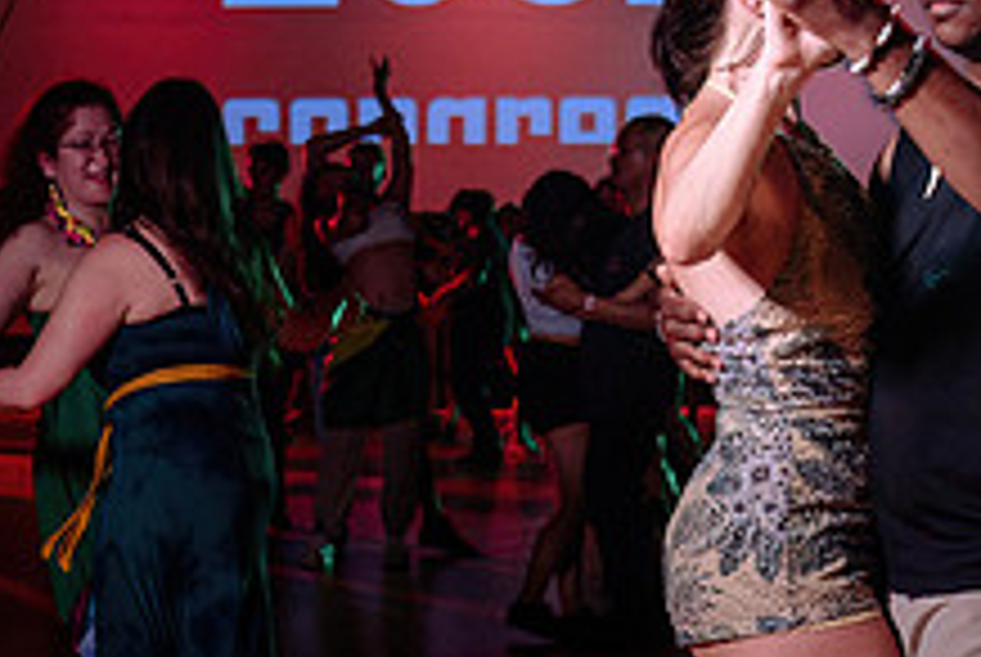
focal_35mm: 104
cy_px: 483
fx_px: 2838
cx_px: 221
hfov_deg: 19.4
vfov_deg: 13.2
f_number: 2.8
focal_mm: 34
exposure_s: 1/125
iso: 800
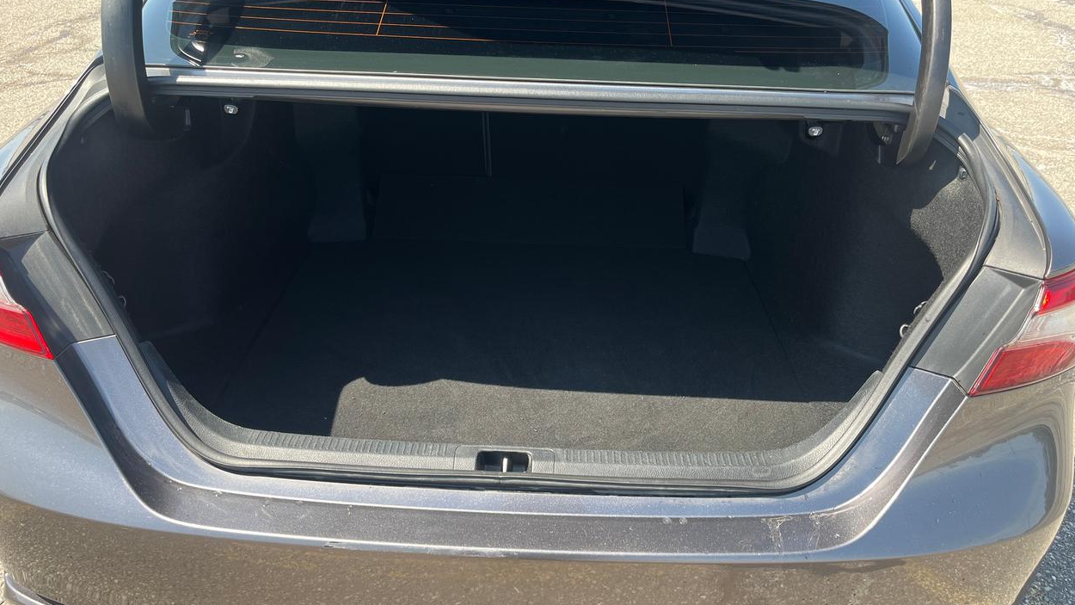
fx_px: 827
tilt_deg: -29.3
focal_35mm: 29
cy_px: 284
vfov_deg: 40.2
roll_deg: -2.9
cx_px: 527
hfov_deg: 66.1
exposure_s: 1/520
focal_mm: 5.1
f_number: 1.6
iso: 50
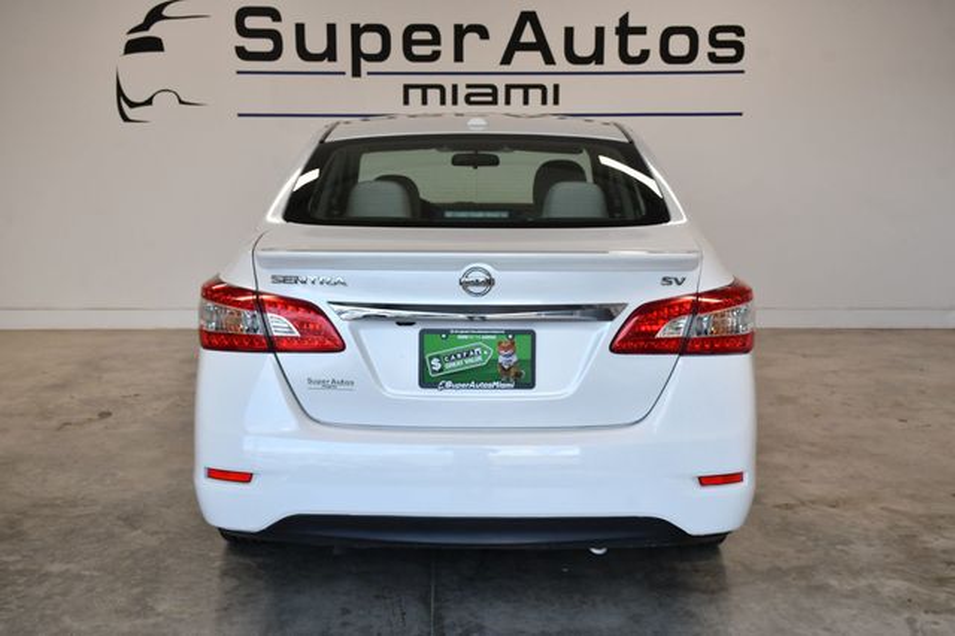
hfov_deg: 43.6
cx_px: 478
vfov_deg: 29.8
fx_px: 1193
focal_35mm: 45
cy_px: 318
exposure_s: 1/200
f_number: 7.1
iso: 400
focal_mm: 30
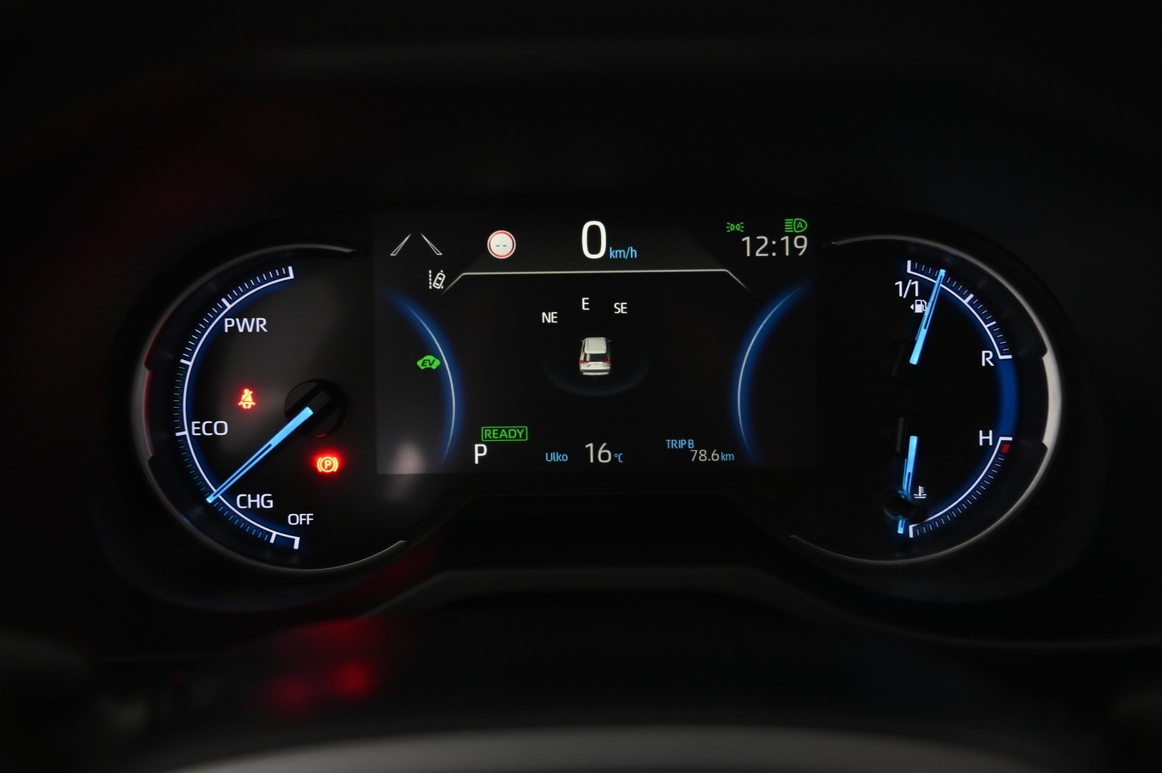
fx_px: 1290
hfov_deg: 48.5
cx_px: 581
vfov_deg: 33.3
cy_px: 386
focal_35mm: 40
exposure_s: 1/20
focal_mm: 40
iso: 2000
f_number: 4
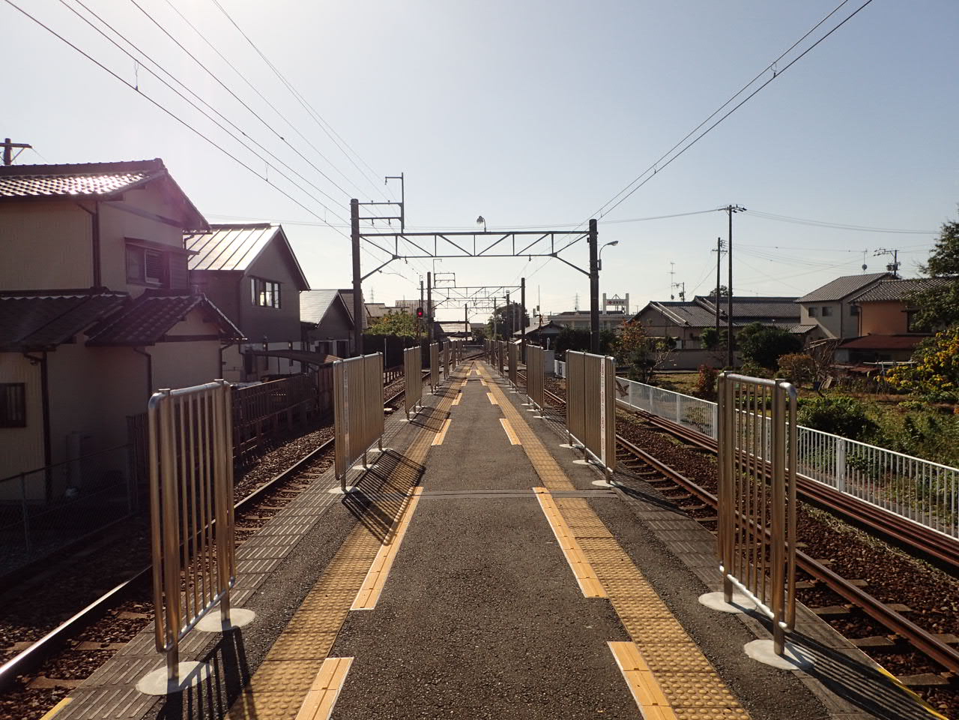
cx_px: 480
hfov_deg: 69.4
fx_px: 693
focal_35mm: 25
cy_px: 360
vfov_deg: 54.9
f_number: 8
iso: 100
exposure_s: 1/320
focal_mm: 4.5
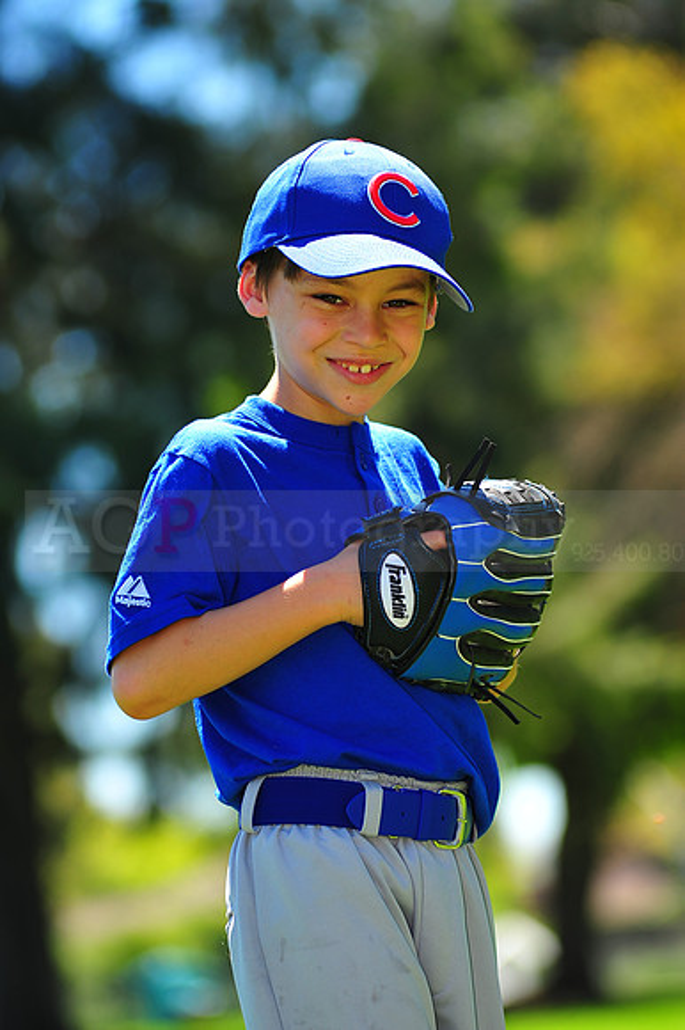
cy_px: 515
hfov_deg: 7.6
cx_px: 342
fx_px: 5143
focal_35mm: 180
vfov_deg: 11.4
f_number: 5
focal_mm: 180
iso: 200
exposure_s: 1/500
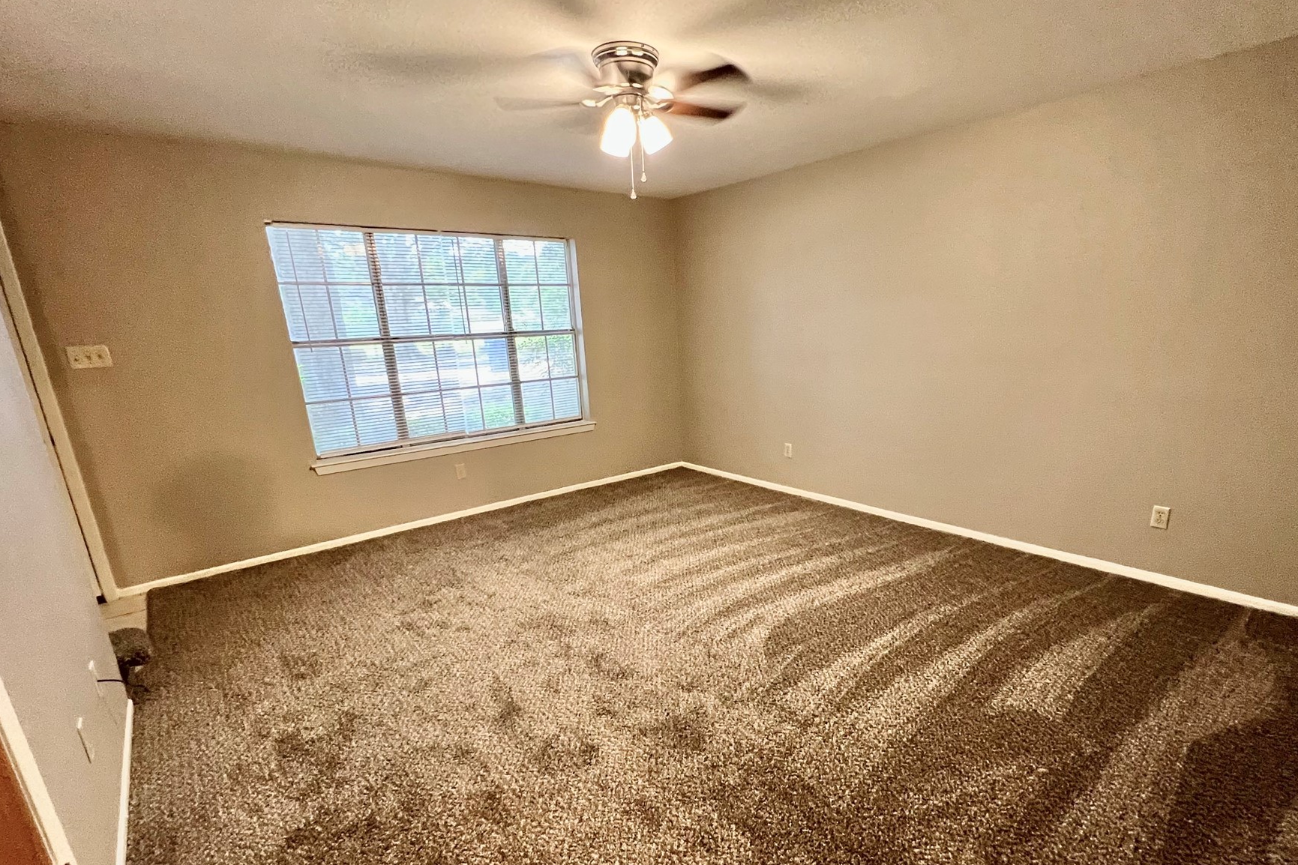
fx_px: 577
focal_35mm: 16
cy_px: 486
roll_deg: +1.5
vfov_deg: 73.4
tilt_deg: -15.4
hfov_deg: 96.5
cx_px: 706
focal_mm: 1.57
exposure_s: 1/60
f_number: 1.8
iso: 500
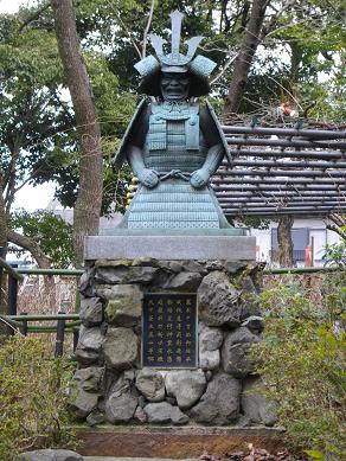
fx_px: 1279
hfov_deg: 15.4
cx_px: 173
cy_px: 230
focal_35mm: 96
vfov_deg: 20.4
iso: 200
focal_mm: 17.1
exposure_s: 1/100
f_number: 5.2
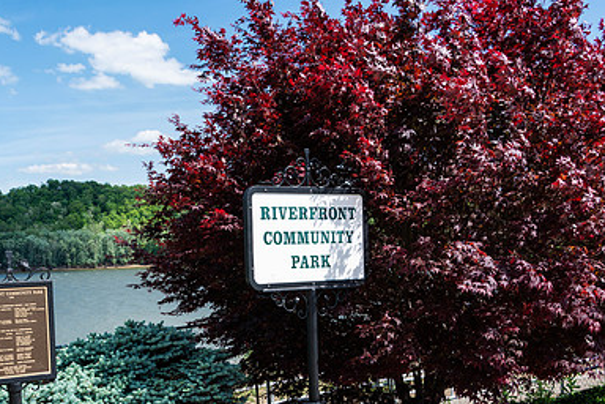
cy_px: 293
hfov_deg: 44.5
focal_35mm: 43
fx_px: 723
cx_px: 186
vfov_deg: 30.8
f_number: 9
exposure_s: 1/160
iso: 100
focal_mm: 28
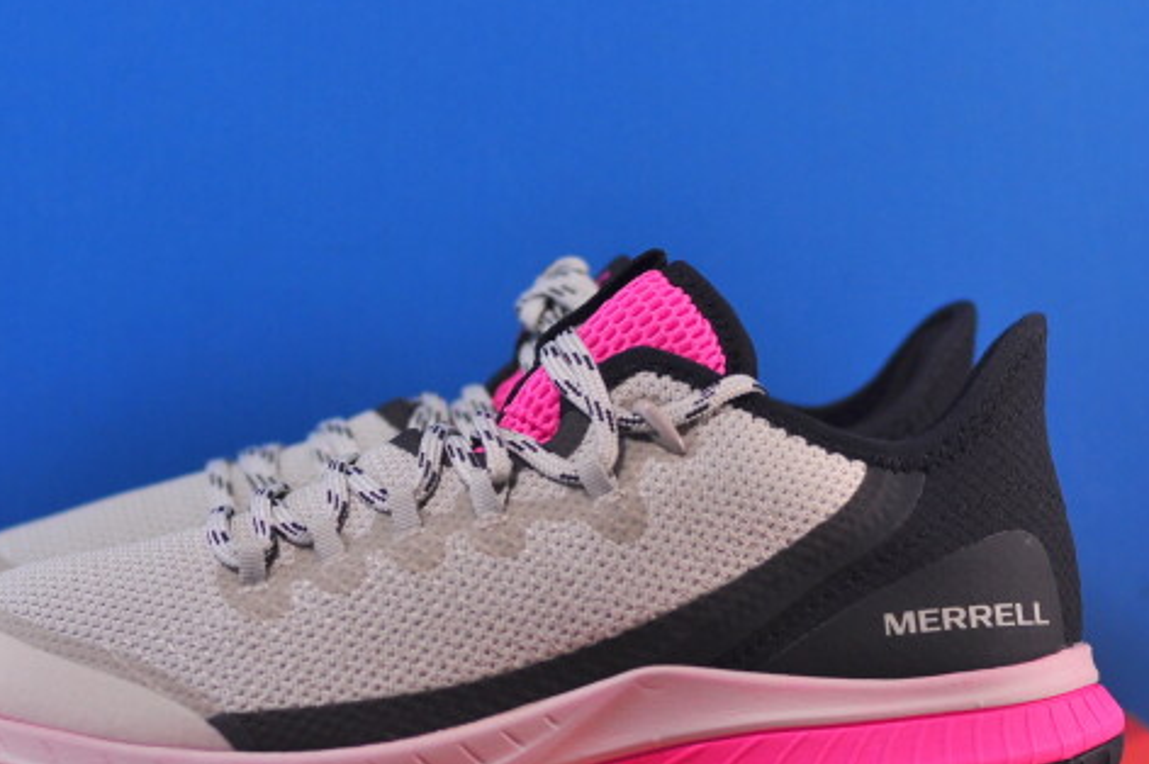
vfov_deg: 10.8
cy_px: 381
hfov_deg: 16.1
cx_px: 497
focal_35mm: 127
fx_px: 4050
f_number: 2.8
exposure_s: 1/320
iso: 250
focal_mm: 50
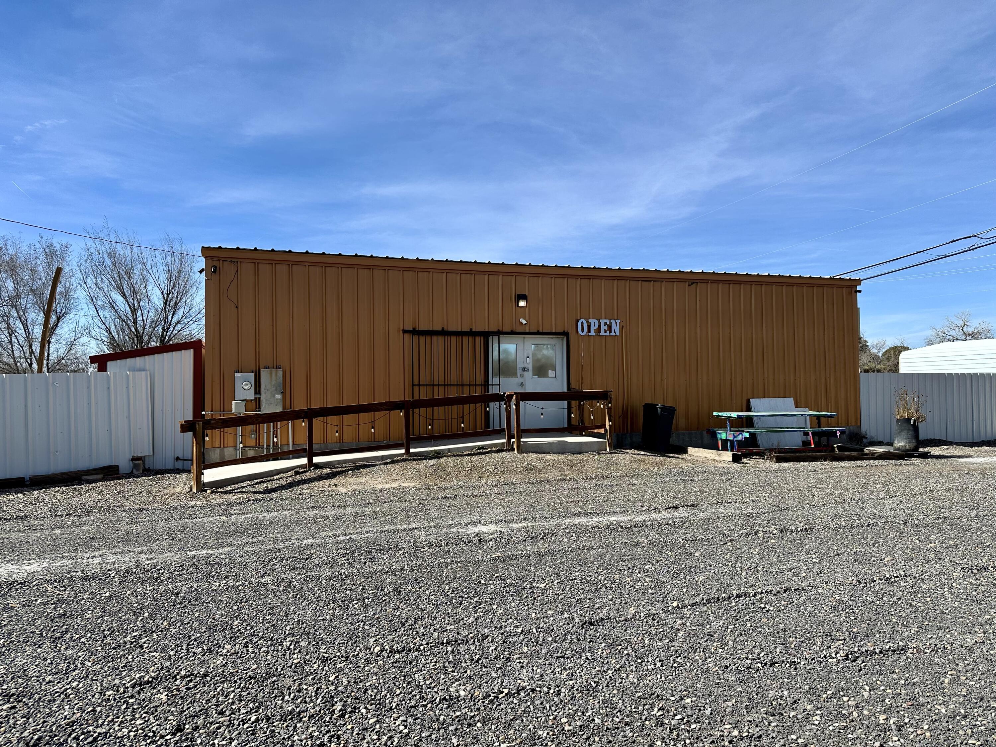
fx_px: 691
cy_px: 374
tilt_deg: +1.5
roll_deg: +1.1
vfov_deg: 56.8
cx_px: 498
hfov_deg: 71.6
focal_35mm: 24
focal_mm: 6.86
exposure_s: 1/4184
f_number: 1.78
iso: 80
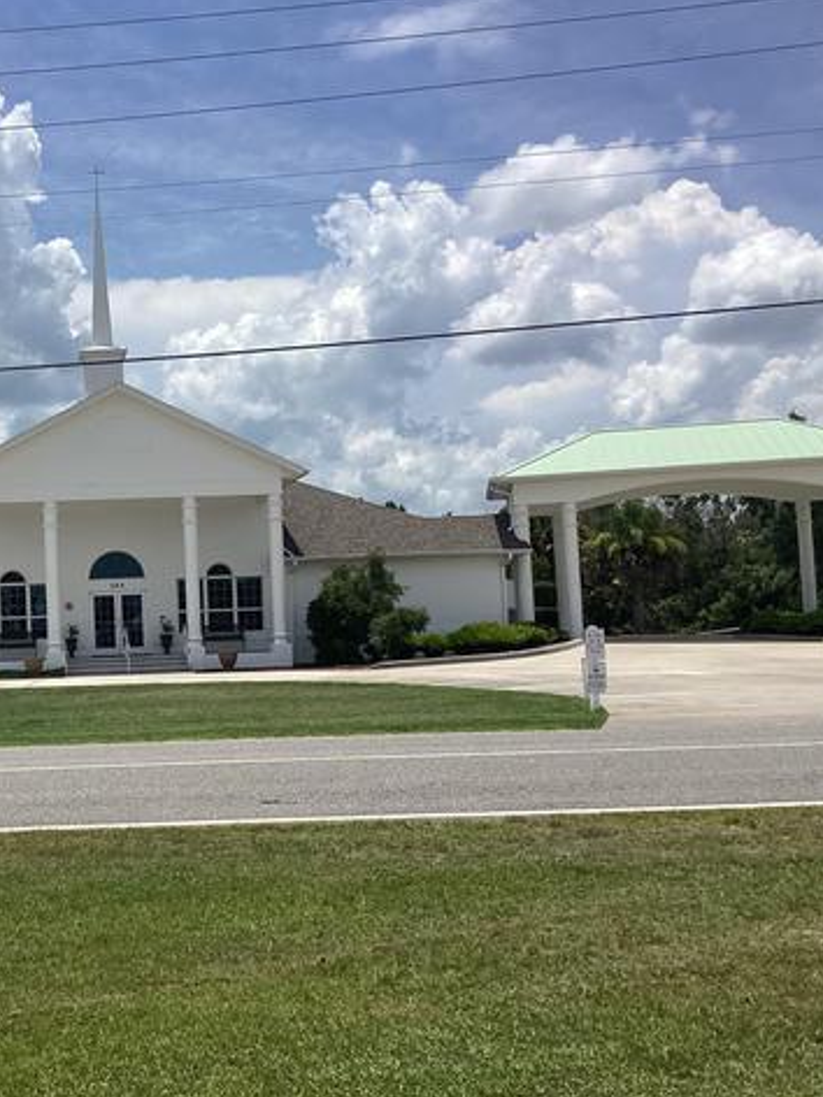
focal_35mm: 42
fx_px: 1331
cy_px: 546
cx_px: 107
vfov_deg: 44.8
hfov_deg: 32.9
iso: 25
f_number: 2.4
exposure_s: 1/2717
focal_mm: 3.3
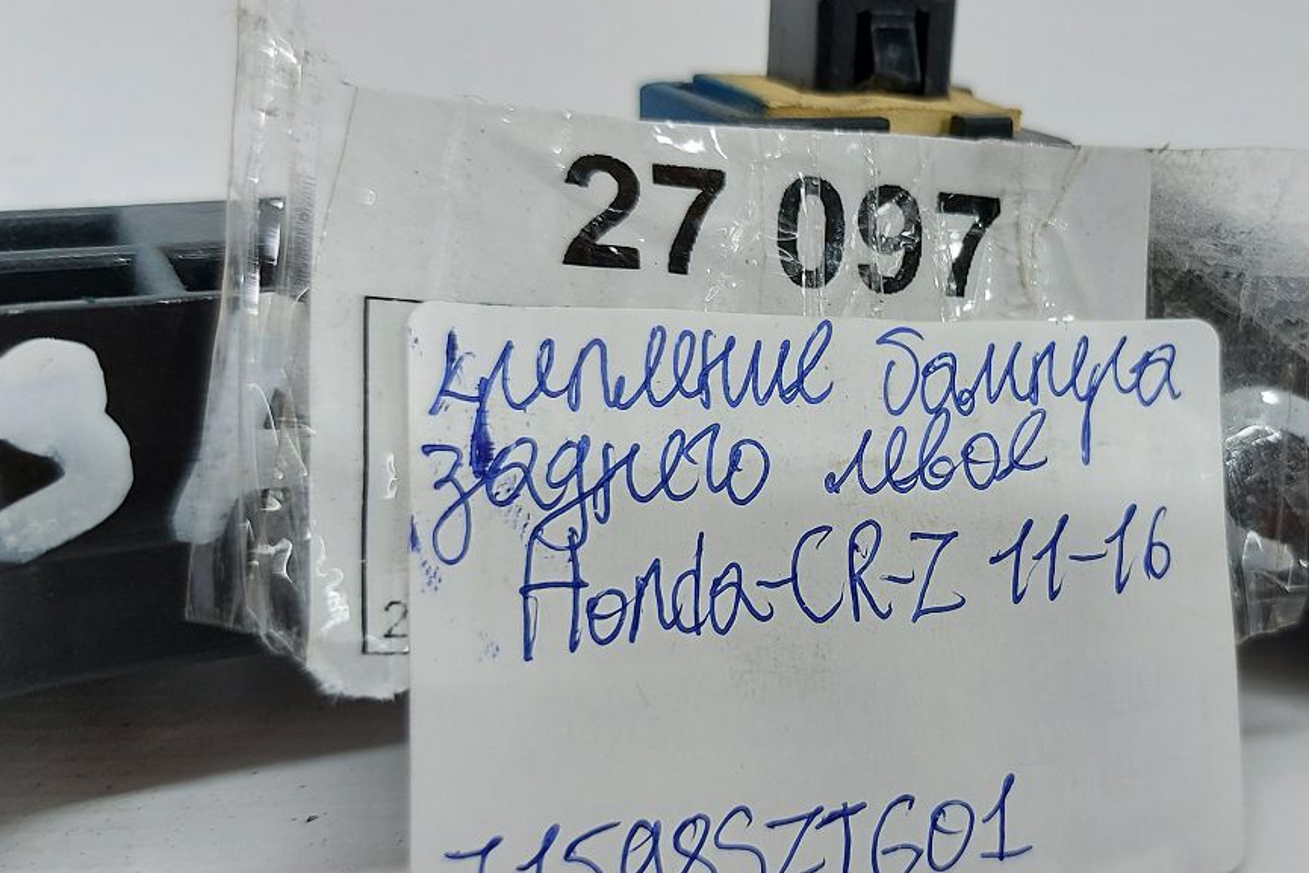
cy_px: 401
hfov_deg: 47.1
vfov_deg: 33.4
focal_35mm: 40
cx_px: 945
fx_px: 1455
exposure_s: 1/50
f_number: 1.8
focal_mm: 5.23
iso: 64
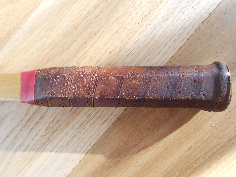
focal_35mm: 29
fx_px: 198
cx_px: 118
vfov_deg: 48.2
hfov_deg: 61.7
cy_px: 88
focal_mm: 5.1
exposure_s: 1/40
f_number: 3.4
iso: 80
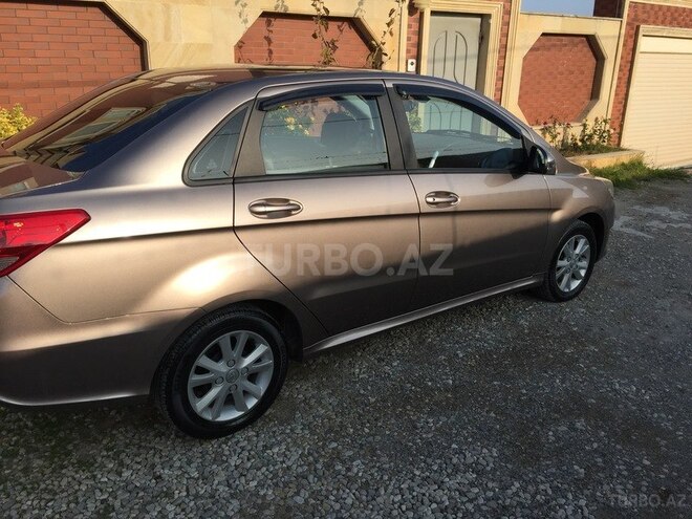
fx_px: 580
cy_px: 260
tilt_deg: -18.6
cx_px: 346
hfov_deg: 61.7
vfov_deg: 48.2
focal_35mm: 29
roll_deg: -0.7
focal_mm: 4.15
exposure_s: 1/1647
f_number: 2.2
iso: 32
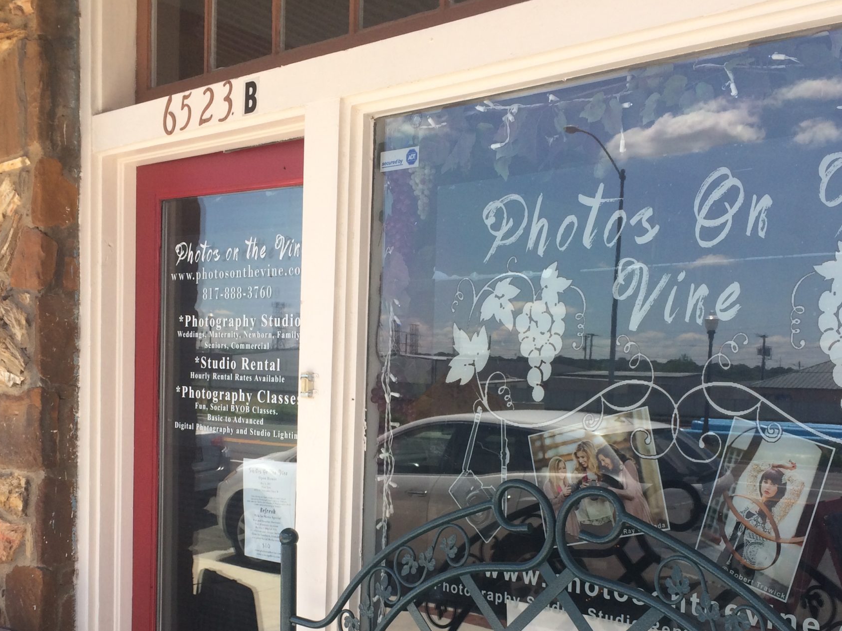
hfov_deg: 42.9
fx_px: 1070
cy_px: 462
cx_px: 403
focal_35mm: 44
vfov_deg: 32.3
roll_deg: -1.7
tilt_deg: -5.0
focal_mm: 4.15
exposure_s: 1/720
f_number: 2.2
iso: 32
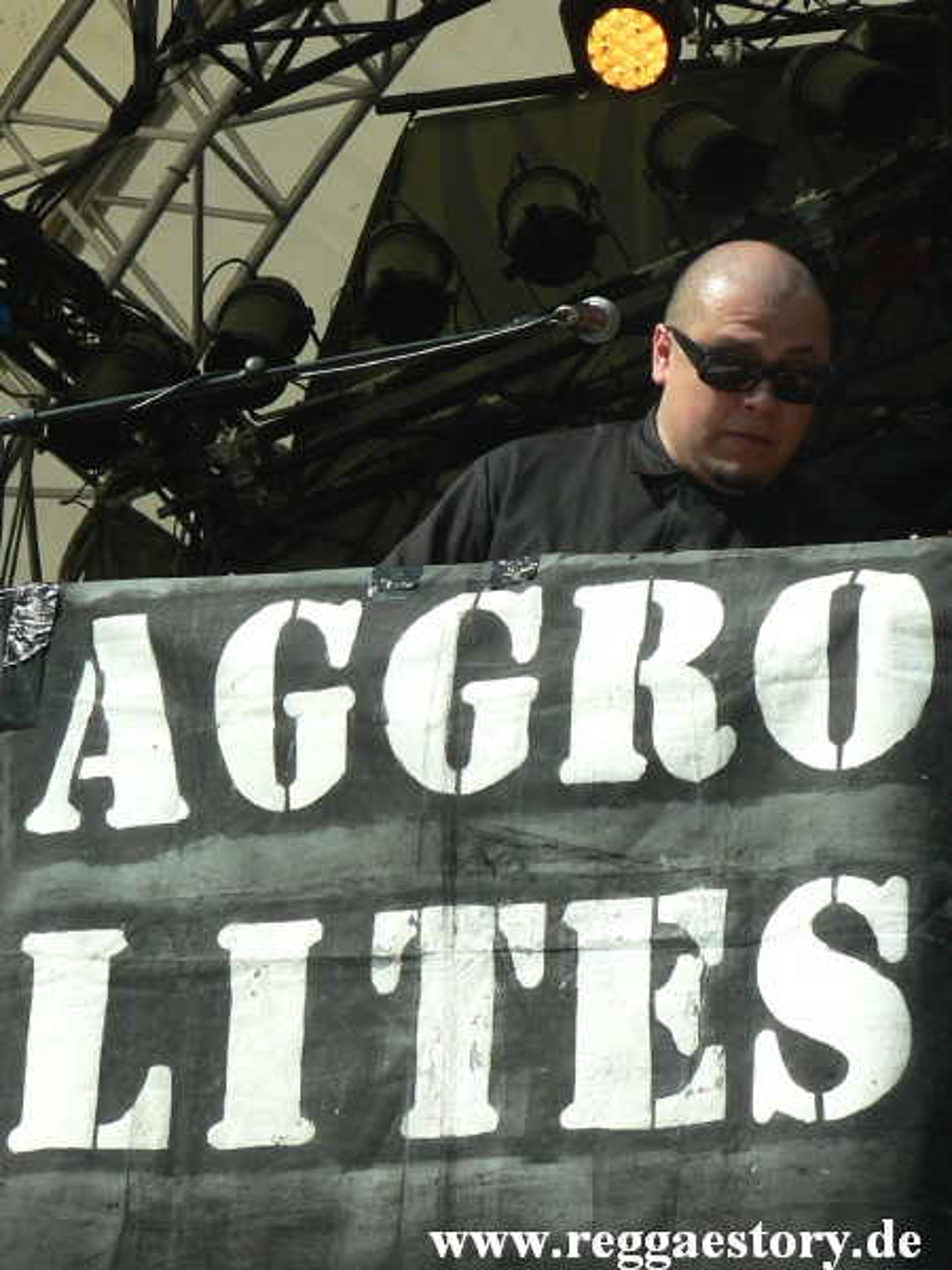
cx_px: 476
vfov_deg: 18.5
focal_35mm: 106
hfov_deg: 14.0
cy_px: 635
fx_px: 3887
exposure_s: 1/400
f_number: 4
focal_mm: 18.2
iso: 64
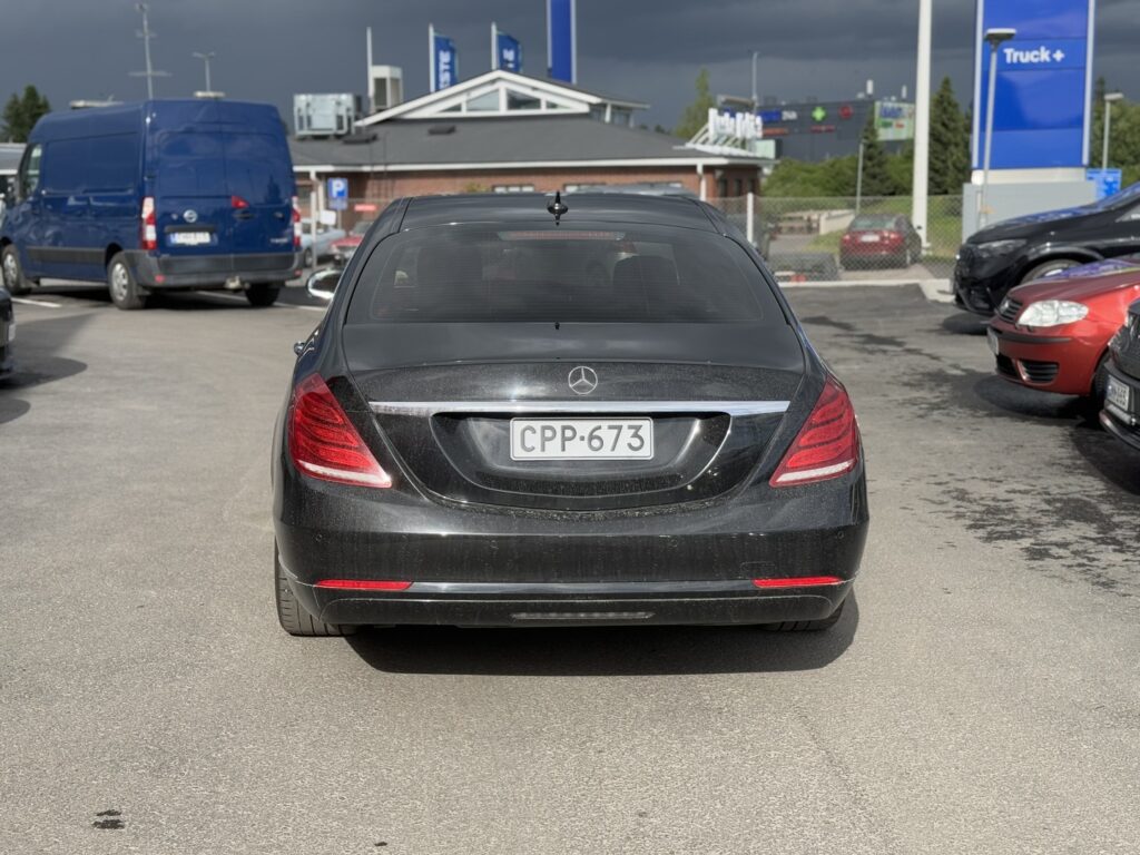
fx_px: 1581
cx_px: 570
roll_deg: +1.4
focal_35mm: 48
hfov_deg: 39.7
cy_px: 428
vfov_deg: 30.3
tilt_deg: -9.2
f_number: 1.78
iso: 80
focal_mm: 6.76
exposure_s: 1/2667
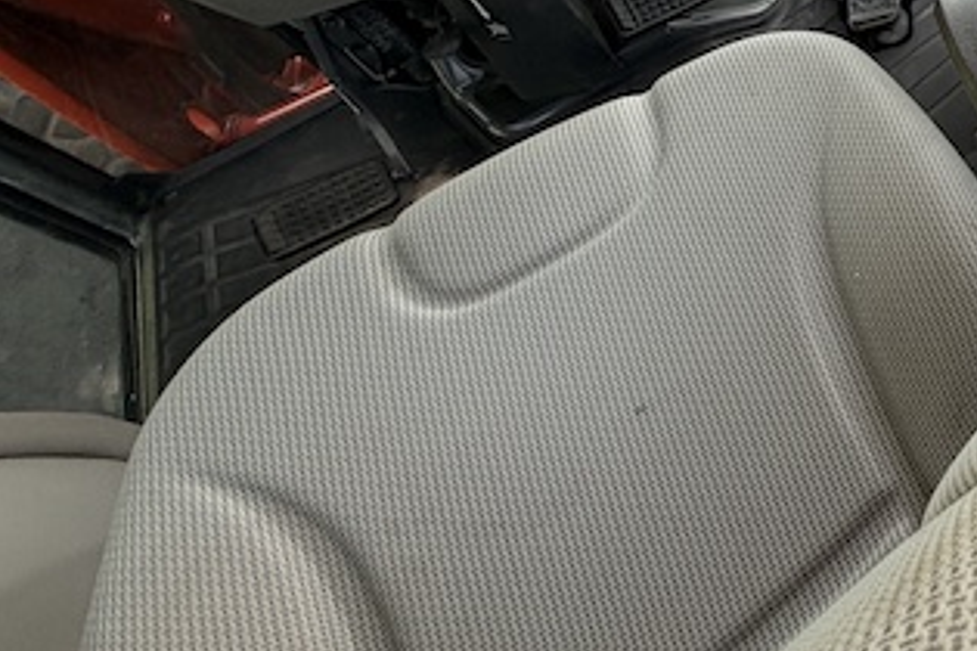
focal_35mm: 37
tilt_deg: -47.7
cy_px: -140
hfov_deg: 36.4
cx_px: 1238
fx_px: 1004
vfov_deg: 30.3
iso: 40
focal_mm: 2.22
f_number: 2.2
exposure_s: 1/155
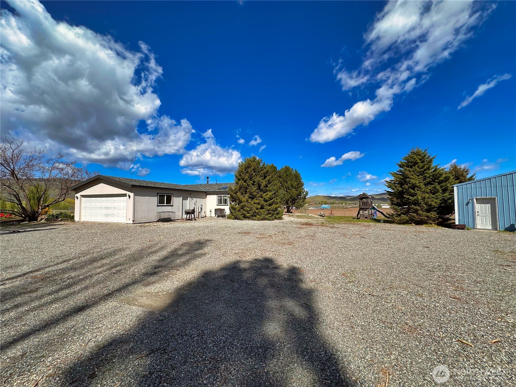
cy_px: 194
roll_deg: +0.4
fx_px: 209
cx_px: 258
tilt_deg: +3.0
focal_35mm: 14
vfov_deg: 85.7
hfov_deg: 102.1
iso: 50
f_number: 2.2
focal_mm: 2.2
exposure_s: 1/3125
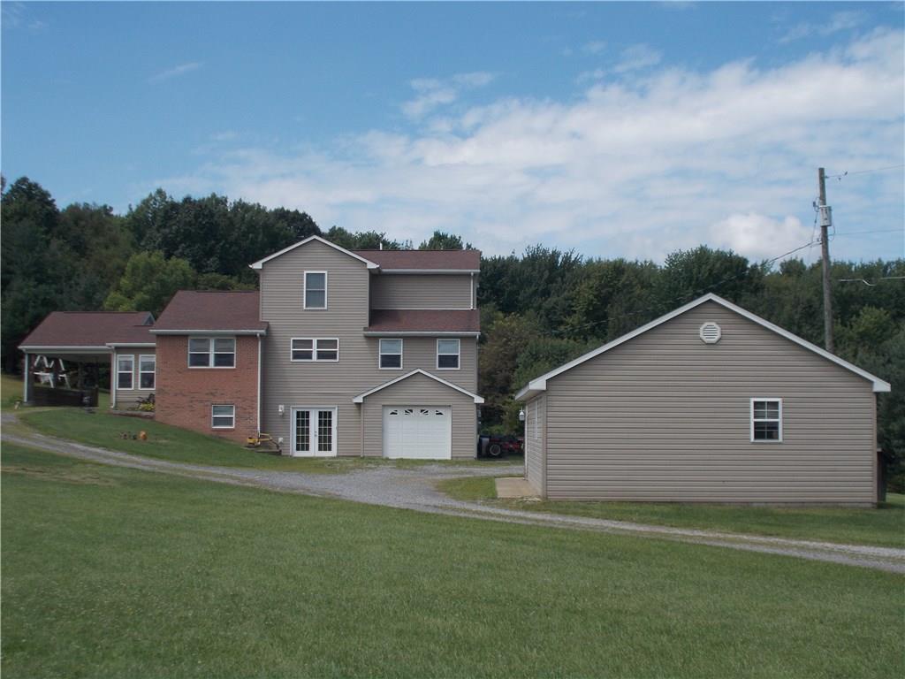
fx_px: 1307
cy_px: 340
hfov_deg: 38.2
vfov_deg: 29.1
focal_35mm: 50
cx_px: 452
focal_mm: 9
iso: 80
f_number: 11.3
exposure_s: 1/125
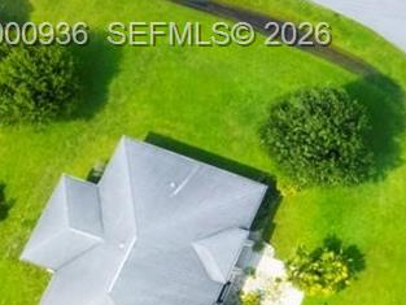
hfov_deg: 13.5
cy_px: 37
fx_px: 1267
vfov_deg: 13.6
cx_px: 965
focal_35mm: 108
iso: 120
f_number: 2.8
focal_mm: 8.38
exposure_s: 1/60
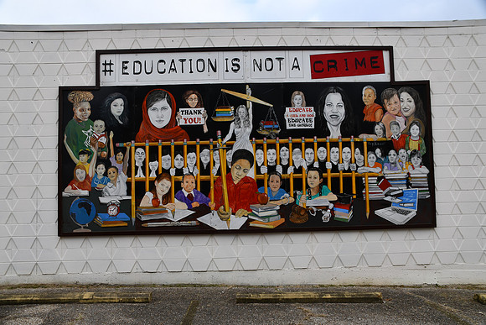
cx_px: 243
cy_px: 162
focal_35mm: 30
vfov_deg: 43.6
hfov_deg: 61.9
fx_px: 405
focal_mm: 20
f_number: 8
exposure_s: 1/250
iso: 140
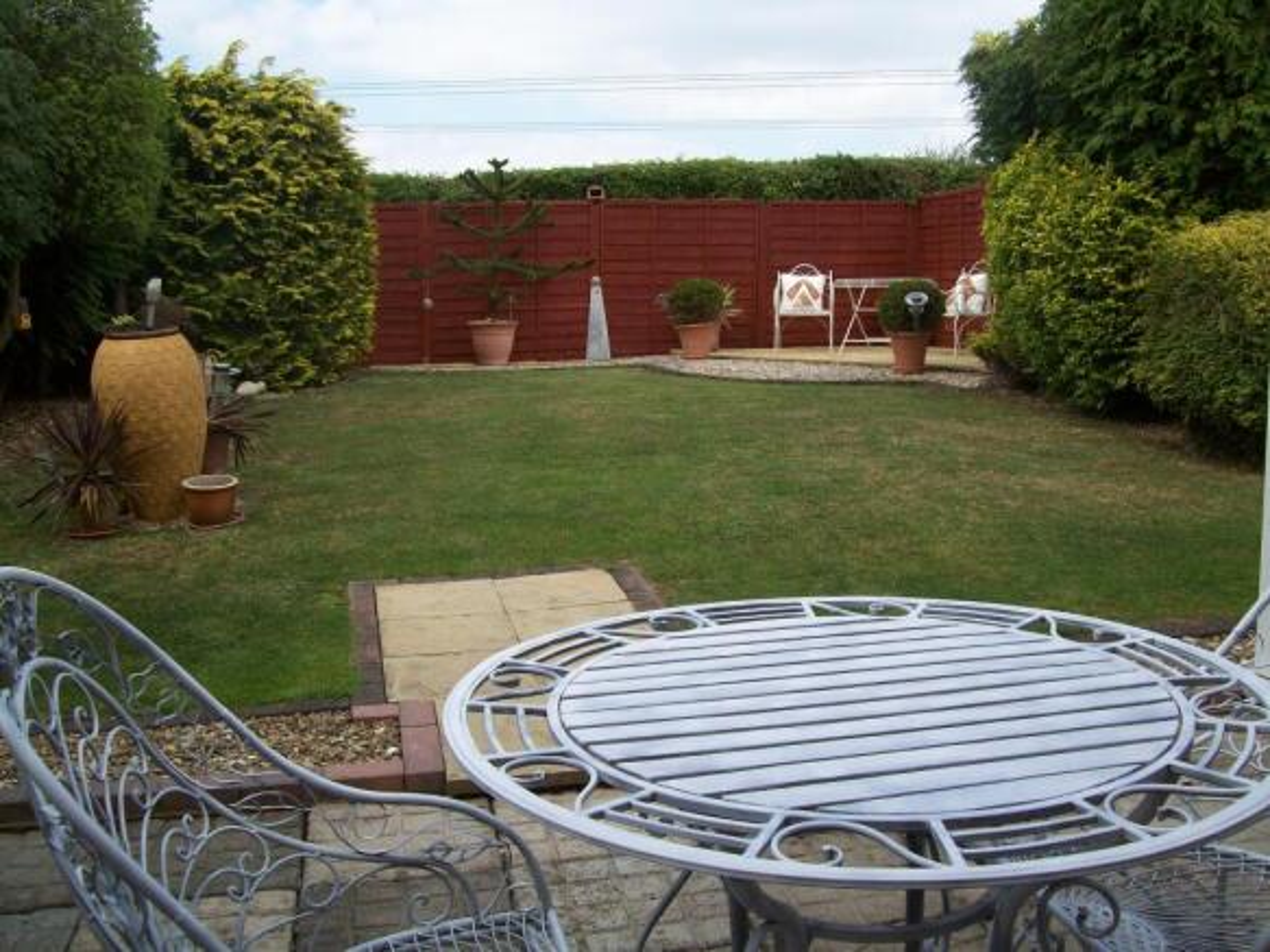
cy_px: 476
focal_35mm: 36
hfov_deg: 51.4
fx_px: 1321
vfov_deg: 39.6
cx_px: 635
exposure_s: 1/402
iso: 80
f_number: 4.8
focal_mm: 6
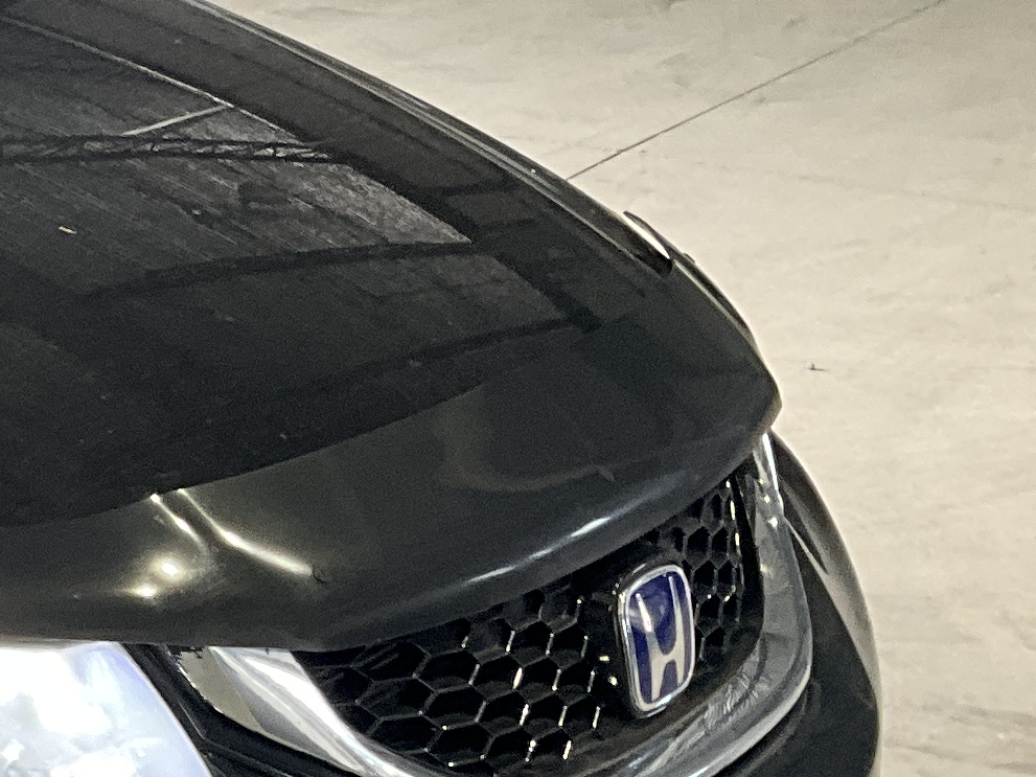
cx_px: -904
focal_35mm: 118
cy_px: 380
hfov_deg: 14.4
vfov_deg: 12.6
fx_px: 3531
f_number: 1.8
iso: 64
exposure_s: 1/100
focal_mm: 3
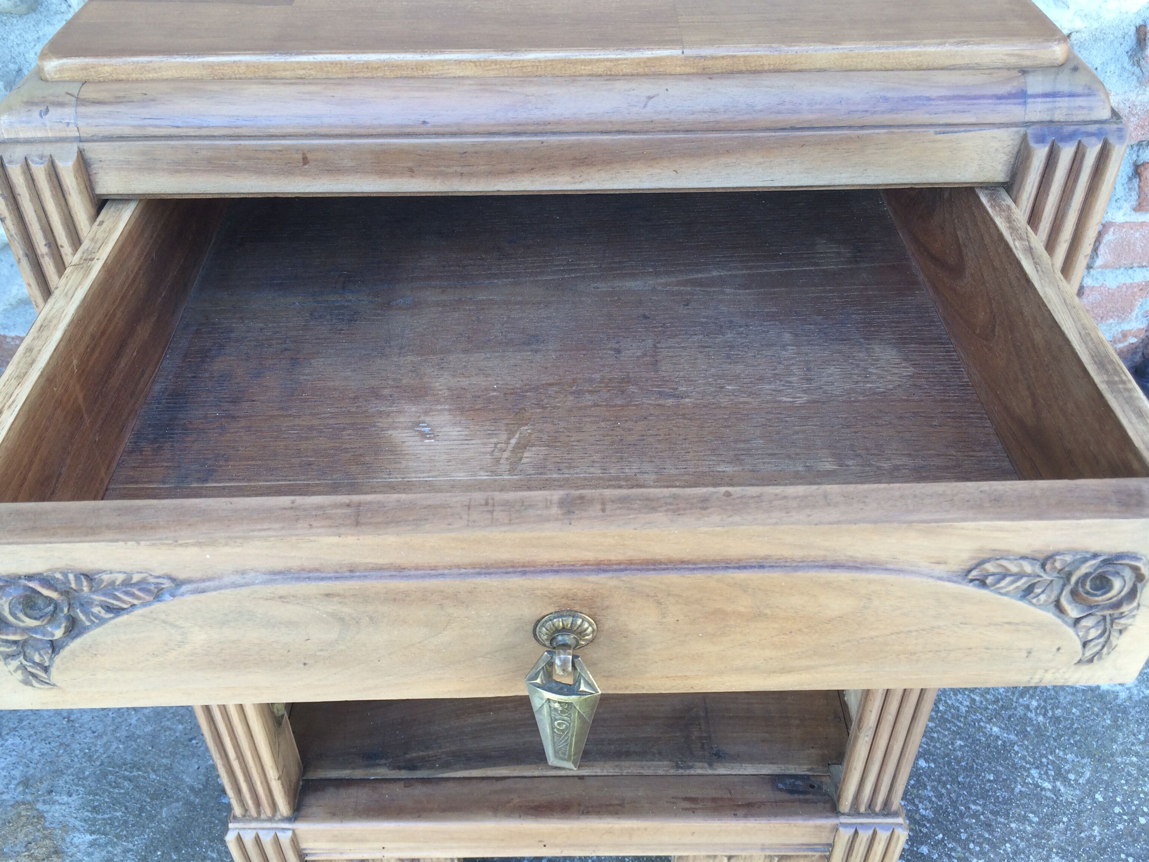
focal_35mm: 31
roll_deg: -0.8
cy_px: 416
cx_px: 564
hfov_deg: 58.3
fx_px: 1029
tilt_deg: -40.3
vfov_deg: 45.4
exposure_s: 1/100
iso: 32
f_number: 2.2
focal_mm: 4.15
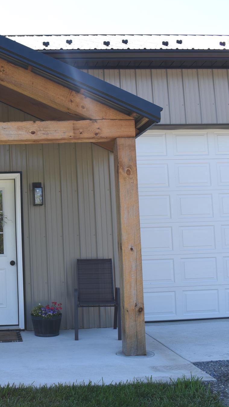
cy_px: 202
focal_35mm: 43
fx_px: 464
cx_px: -5
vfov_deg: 47.4
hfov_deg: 26.1
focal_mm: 18
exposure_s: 1/250
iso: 220
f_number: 8
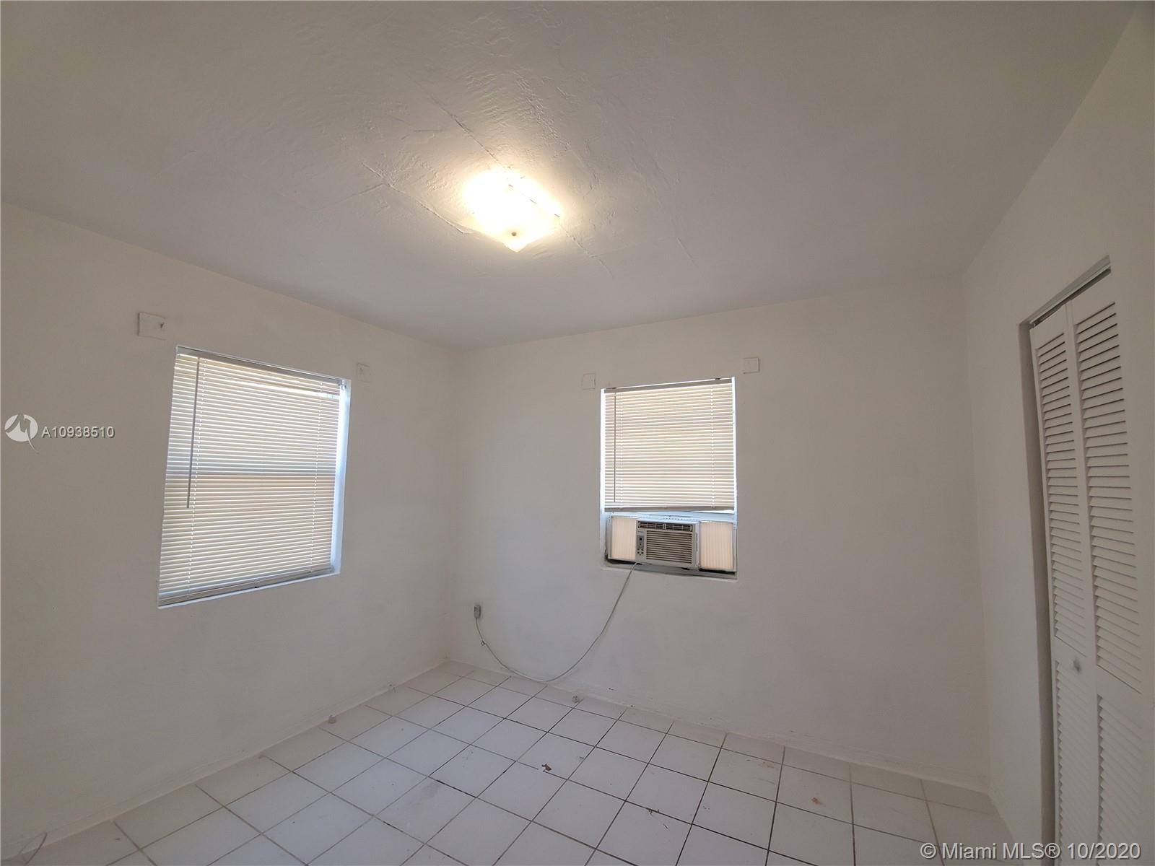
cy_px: 433
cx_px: 578
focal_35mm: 13
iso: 50
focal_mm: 1.8
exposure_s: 1/60
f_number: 2.2
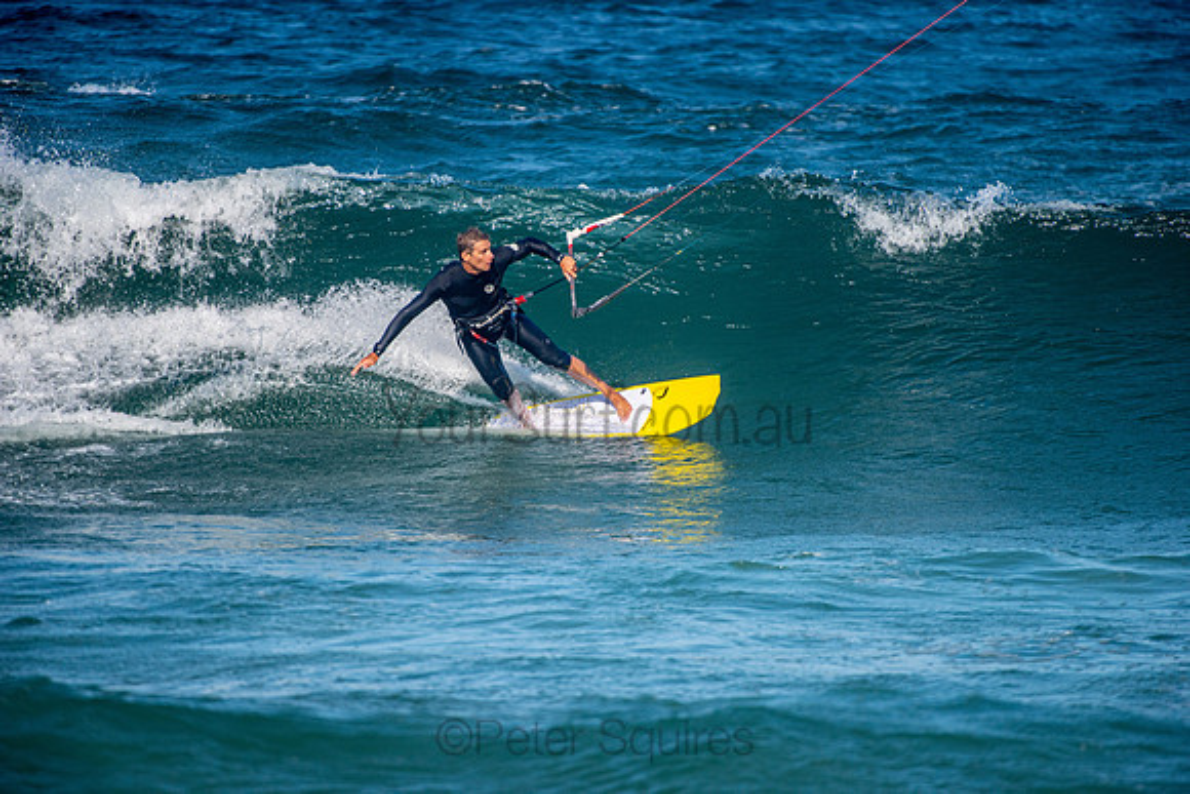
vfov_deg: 2.8
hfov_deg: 4.1
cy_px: 397
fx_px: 16531
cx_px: 595
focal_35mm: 500
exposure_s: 1/4000
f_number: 5.6
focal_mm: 500
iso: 200
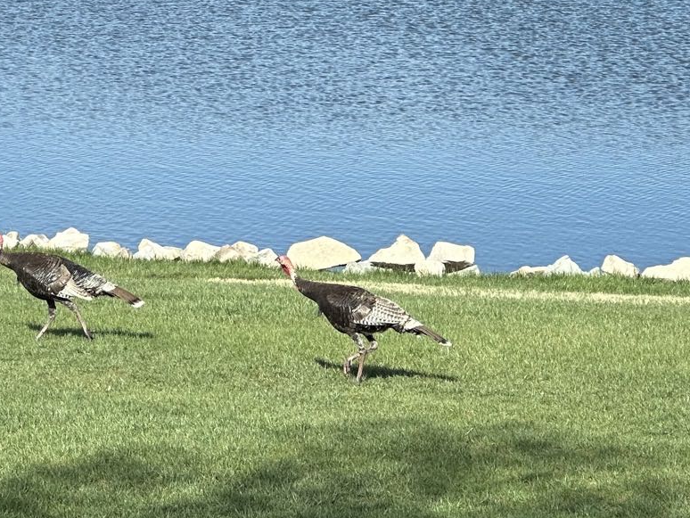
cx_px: 276
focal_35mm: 191
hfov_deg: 10.3
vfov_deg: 7.8
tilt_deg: -7.8
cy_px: 164
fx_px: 3808
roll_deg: -0.4
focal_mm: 9
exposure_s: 1/539
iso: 32
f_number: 2.8
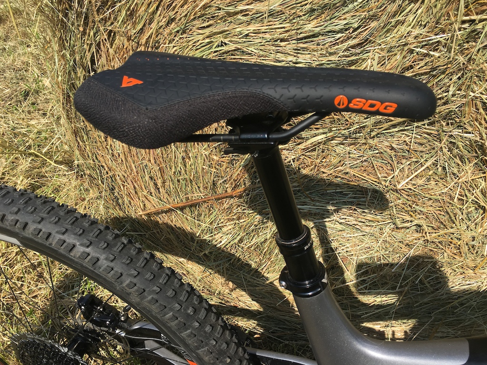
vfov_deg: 48.2
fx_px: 408
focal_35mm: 29
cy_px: 182
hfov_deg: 61.7
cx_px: 244
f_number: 2.2
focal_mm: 4.15
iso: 25
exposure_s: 1/1603
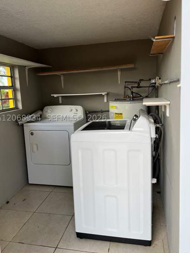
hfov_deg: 49.8
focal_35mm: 28
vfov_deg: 63.4
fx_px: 205
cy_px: 118
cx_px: 97
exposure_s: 1/330
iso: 50
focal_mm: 5.7
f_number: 1.5
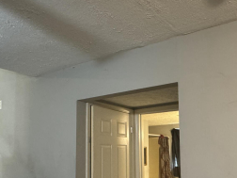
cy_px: 133
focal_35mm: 37
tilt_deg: +5.2
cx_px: 159
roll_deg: +1.7
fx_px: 253
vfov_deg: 37.7
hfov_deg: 49.2
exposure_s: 1/60
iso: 800
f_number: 2.2
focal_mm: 2.22
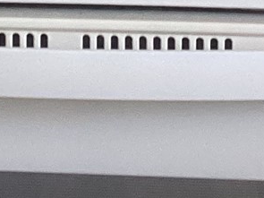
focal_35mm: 215
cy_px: -423
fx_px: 1639
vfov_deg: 6.3
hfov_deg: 9.2
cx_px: 76
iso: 250
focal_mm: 3.3
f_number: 2.4
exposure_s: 1/60
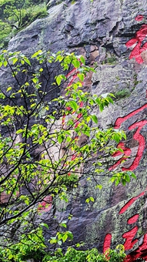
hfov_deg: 8.1
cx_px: 247
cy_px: 116
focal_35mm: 145
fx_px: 1006
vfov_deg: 14.8
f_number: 9
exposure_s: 1/100
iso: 2000
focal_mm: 47
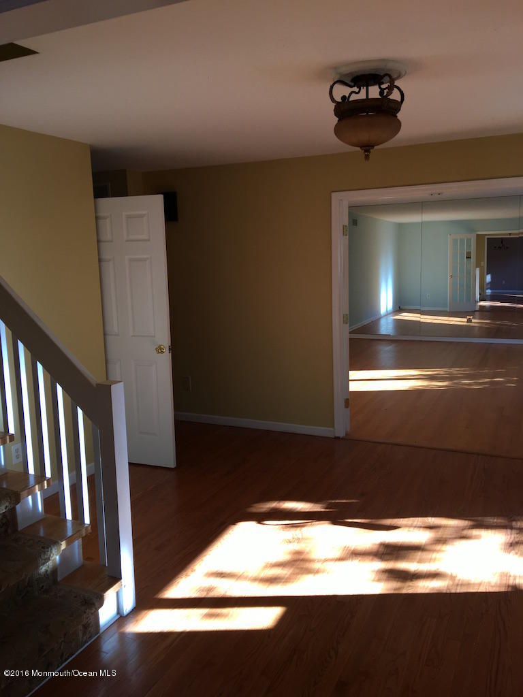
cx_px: 262
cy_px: 348
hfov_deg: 48.2
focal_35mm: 29
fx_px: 584
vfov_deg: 61.7
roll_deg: +1.1
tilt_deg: -9.0
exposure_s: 1/60
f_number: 2.2
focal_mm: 4.15
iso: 32
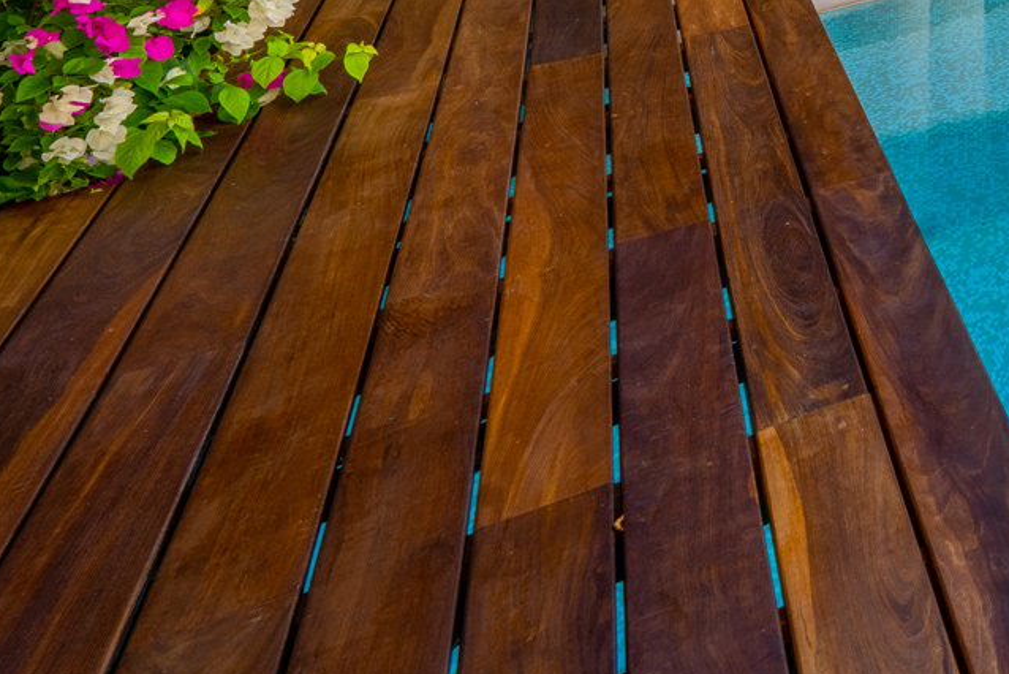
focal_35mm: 47
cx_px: 1784
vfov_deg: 21.5
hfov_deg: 23.1
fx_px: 1318
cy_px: -455
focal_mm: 12
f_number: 14
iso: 100
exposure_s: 1/50
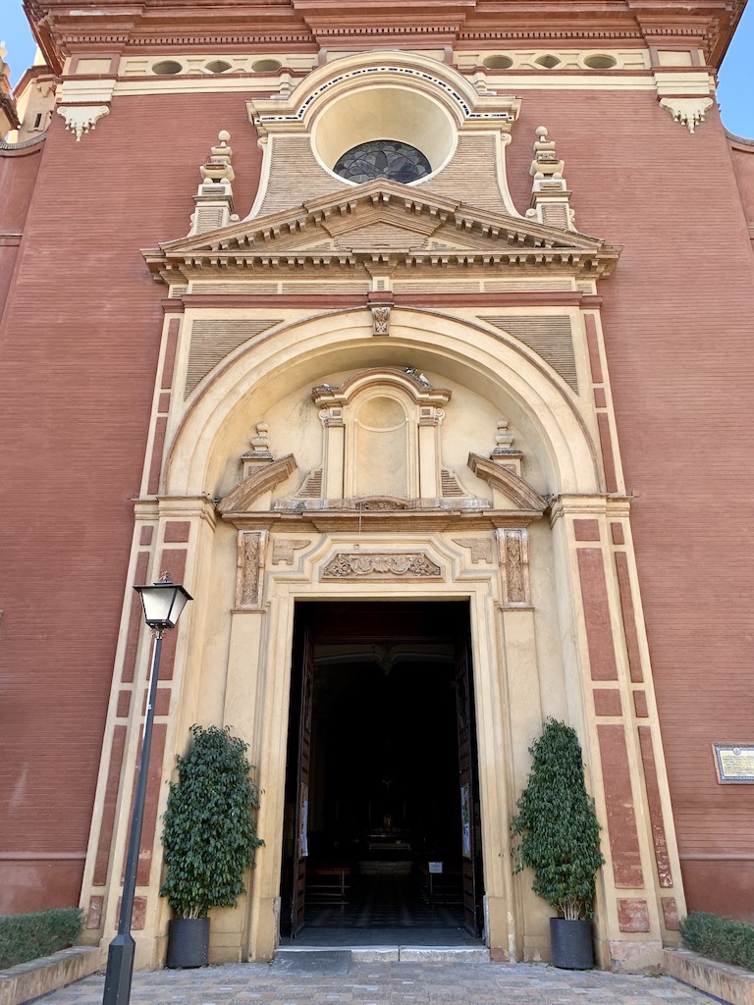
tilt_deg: +24.9
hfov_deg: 53.1
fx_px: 755
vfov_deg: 67.3
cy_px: 502
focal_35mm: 26
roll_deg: -0.7
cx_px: 377
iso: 25
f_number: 1.8
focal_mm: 4.25
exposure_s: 1/267
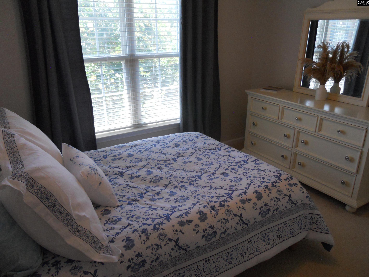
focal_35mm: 28
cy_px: 138
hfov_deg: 63.4
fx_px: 298
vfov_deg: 49.7
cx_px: 184
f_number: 2.7
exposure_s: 1/250
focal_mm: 5
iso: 320
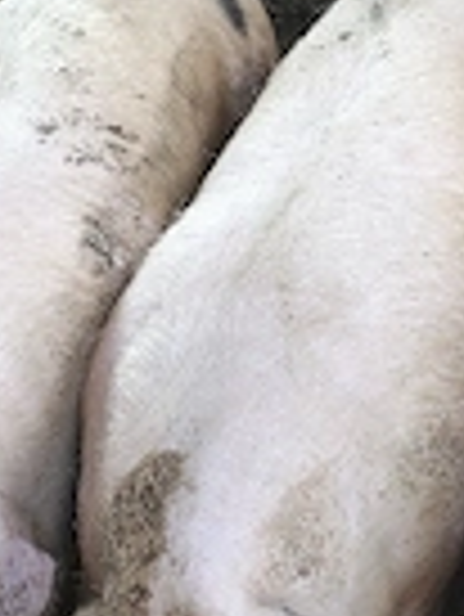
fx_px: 1196
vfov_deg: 28.7
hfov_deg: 21.9
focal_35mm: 67
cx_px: 284
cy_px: 414
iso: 330
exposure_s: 1/120
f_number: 1.6
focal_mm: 6.57
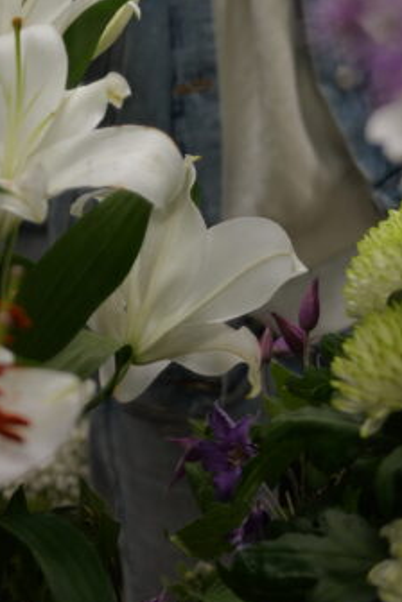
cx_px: 386
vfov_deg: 15.9
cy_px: -417
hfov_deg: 12.0
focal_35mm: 113
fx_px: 1893
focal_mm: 33
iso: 400
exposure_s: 1/60
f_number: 2.8
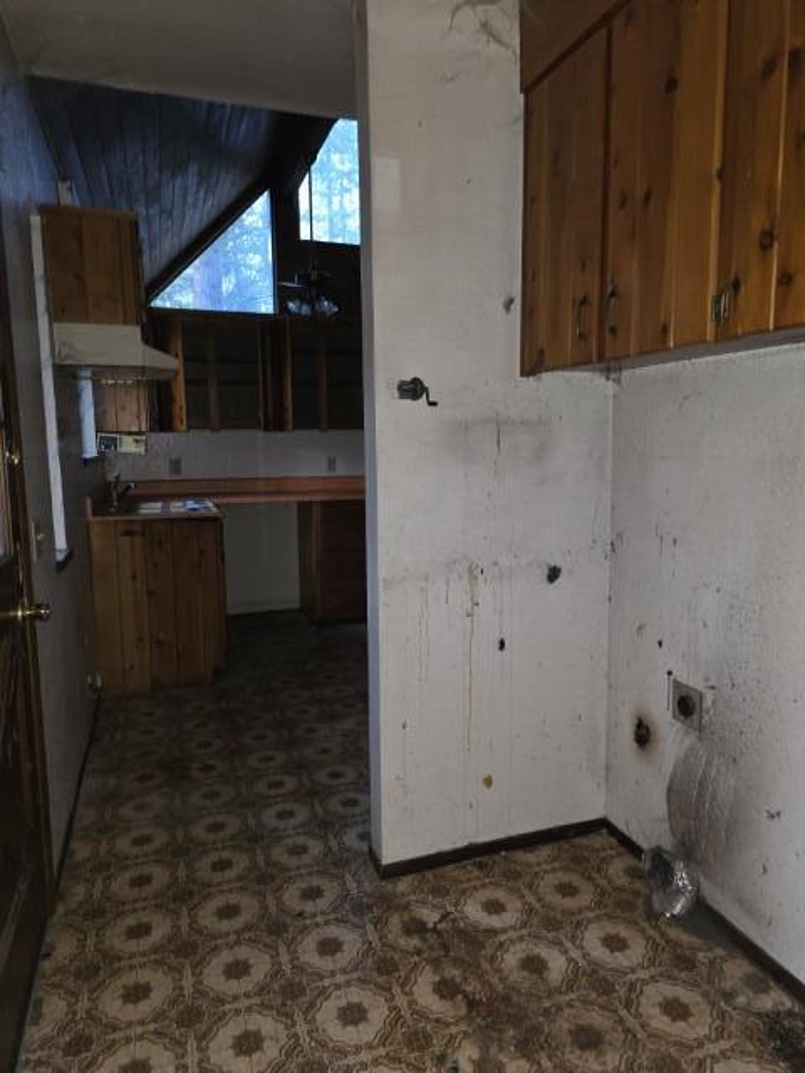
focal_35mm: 23
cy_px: 536
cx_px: 402
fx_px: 713
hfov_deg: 58.9
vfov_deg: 73.9
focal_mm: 6.3
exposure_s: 1/14.8
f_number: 1.7
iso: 125
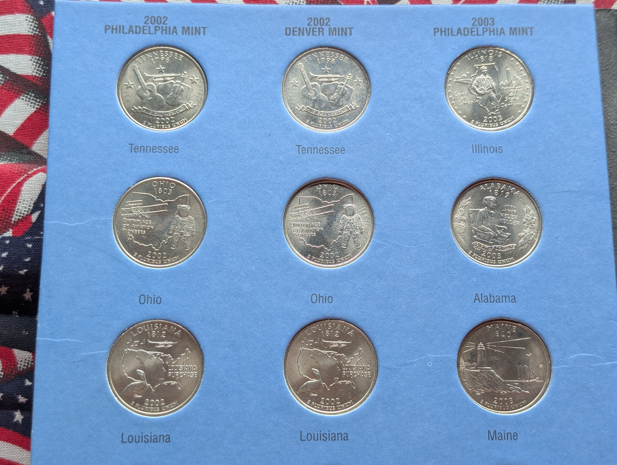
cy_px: 232
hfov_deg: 38.9
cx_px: 308
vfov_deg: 29.7
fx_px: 875
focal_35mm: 49
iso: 94
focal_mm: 6.9
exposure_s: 1/71.1
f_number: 1.68
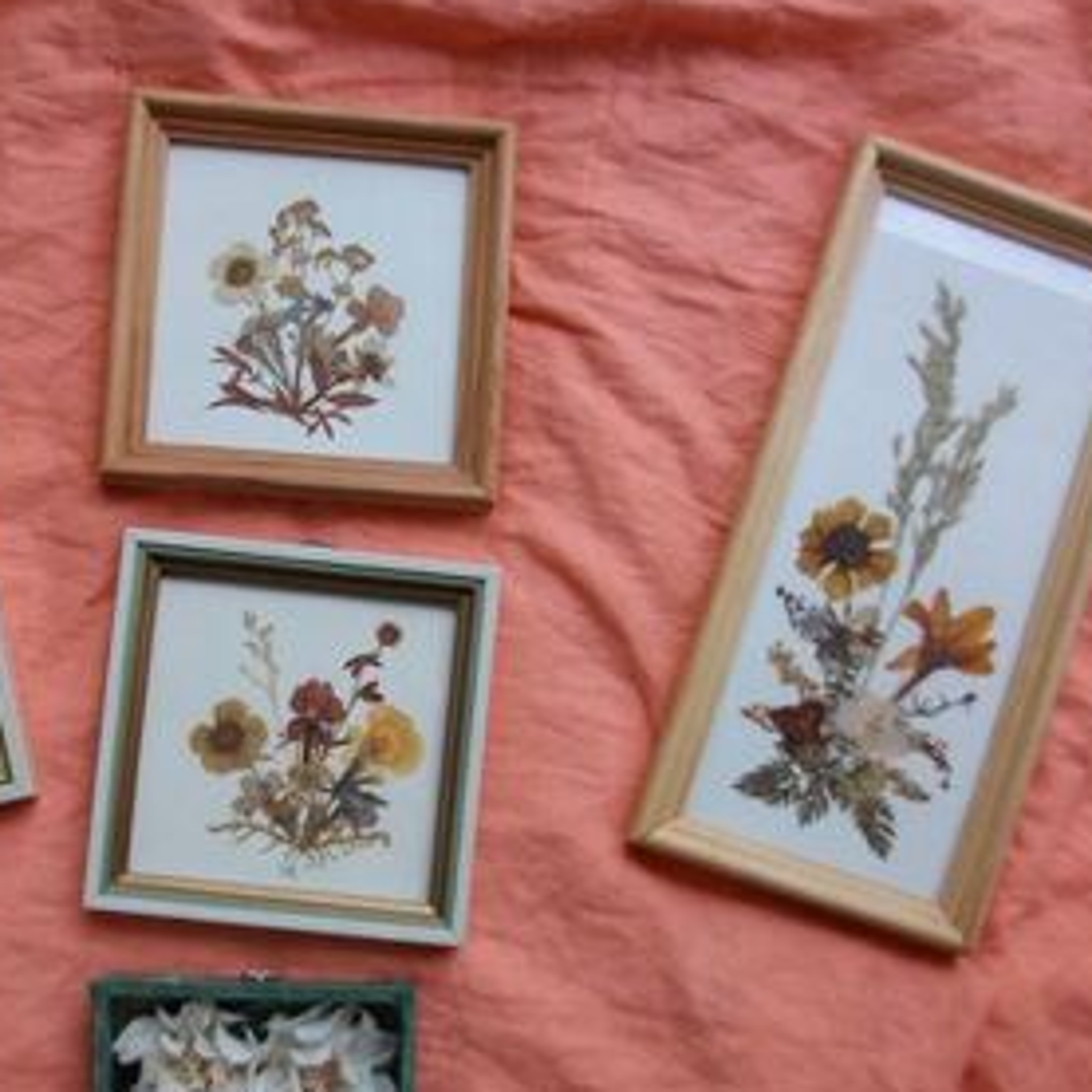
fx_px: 1749
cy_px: 690
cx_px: 394
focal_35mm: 49
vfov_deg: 34.5
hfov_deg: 34.5
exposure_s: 1/80.2
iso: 80
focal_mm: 5.7
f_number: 2.9
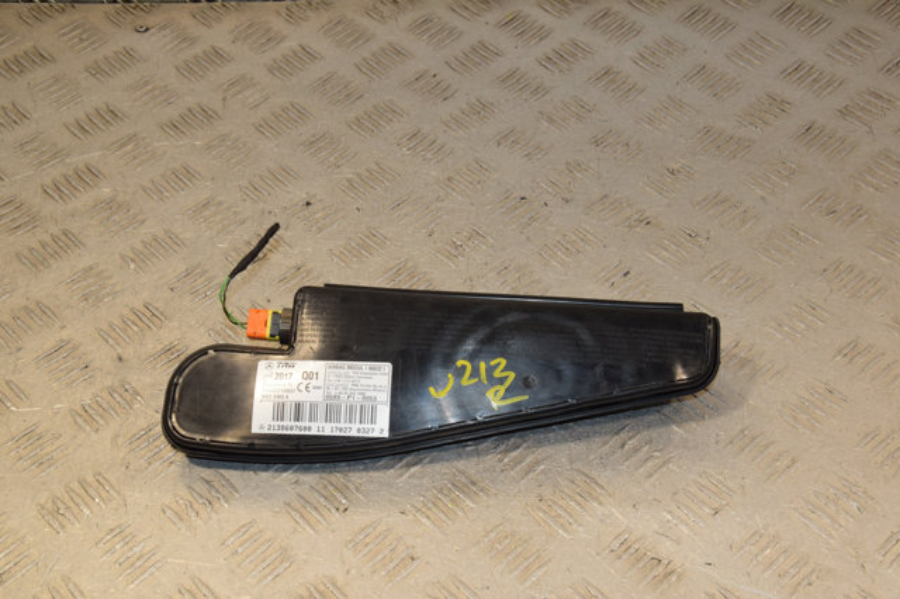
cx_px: 450
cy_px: 300
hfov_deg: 37.9
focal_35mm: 52
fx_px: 1312
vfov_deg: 25.7
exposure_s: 1/200
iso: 800
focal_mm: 35
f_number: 9
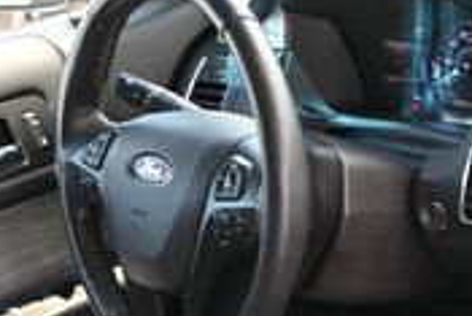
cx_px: 820
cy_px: 438
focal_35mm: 96
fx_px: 1259
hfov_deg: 17.6
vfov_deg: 13.6
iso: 720
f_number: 3.5
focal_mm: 17.5
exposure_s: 1/125
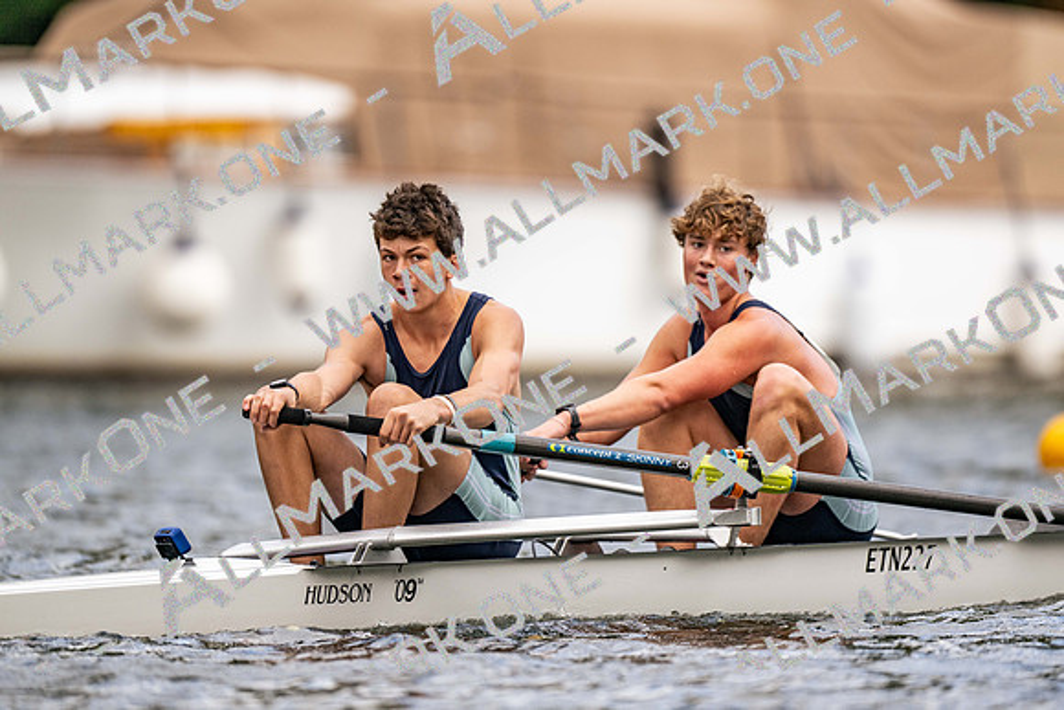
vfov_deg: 2.3
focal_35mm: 600
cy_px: 355
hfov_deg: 3.4
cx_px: 532
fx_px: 17746
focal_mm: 600
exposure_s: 1/2500
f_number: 4
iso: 400
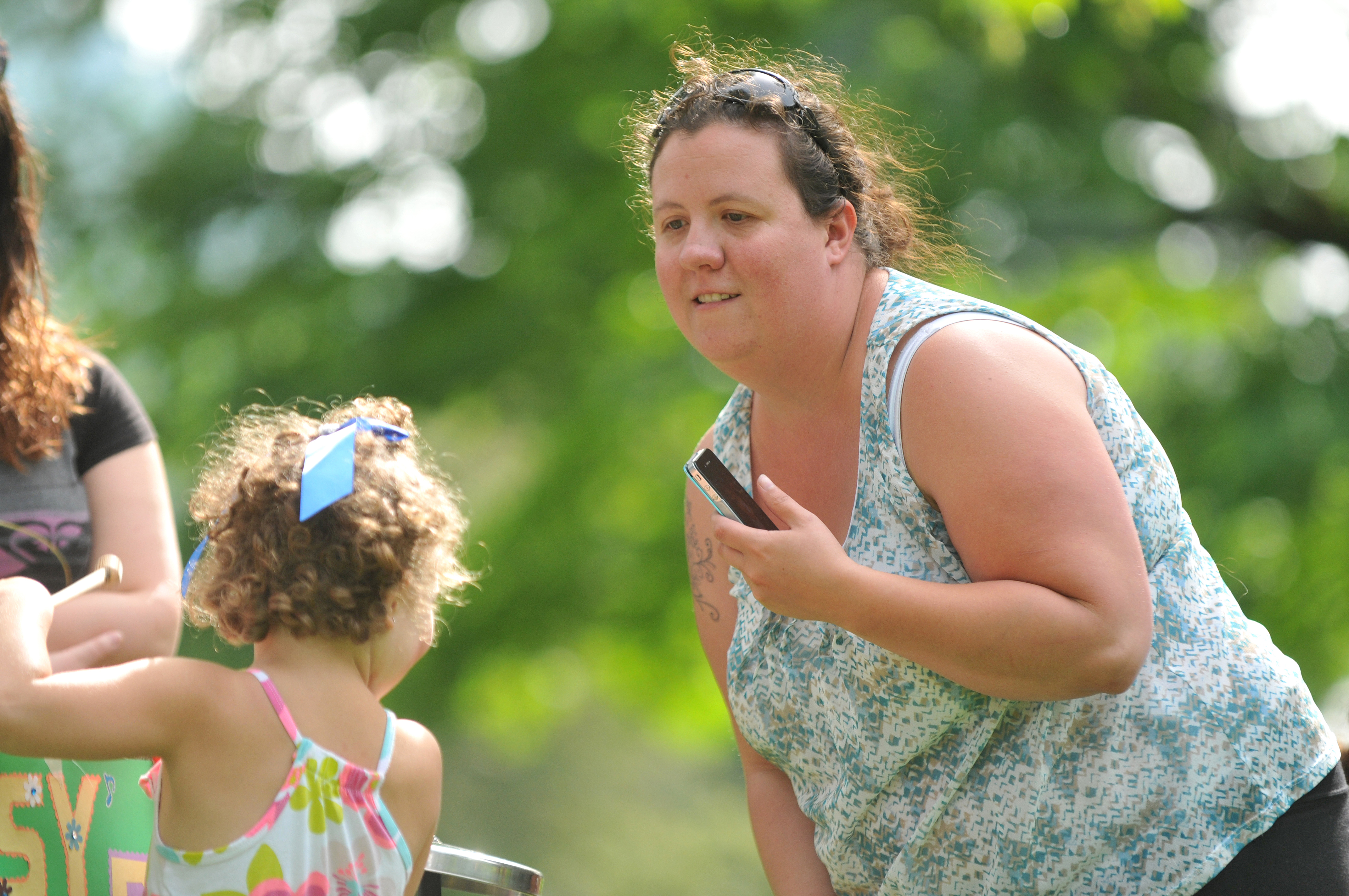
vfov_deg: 5.1
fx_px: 10105
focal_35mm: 270
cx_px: 674
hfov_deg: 7.6
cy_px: 448
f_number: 2.8
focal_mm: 180
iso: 250
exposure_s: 1/640
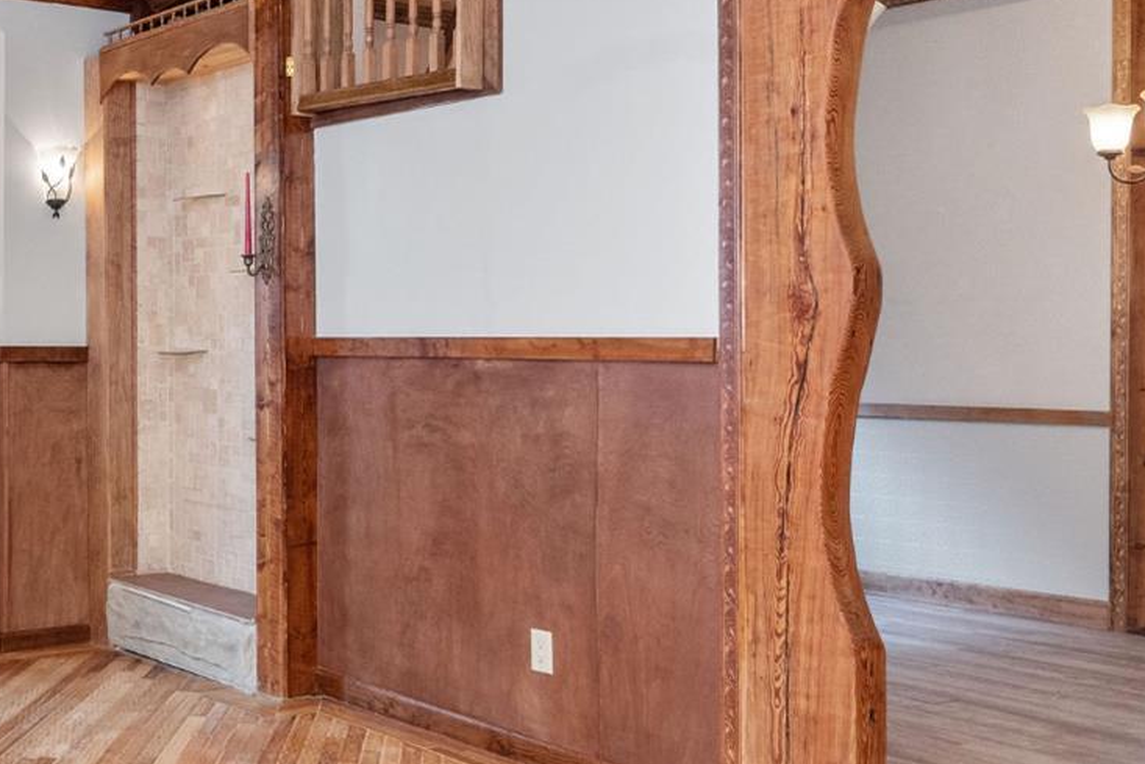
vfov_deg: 29.9
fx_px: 1431
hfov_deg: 40.1
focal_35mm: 45
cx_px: 97
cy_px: 345
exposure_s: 1/200
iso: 1000
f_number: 5.6
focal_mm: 22
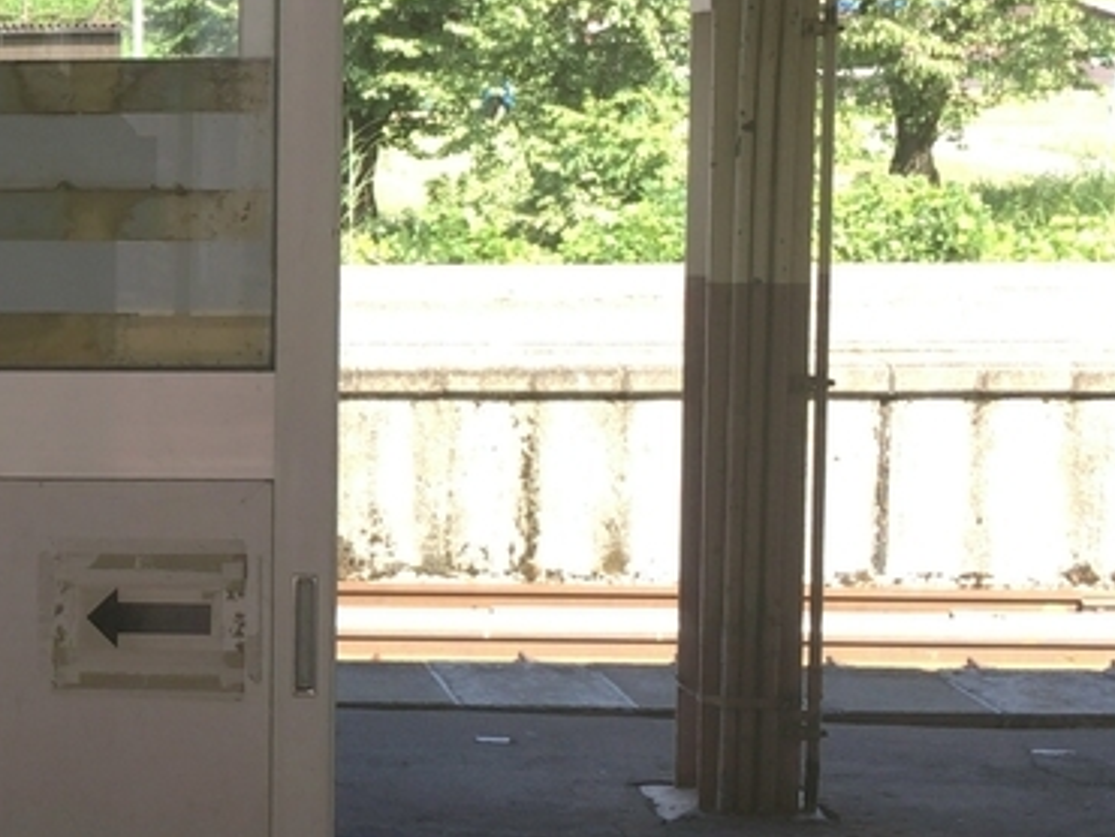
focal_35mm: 94
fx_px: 3030
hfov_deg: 19.2
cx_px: -359
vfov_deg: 15.7
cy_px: 307
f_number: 2.2
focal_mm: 4.15
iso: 25
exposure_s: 1/120
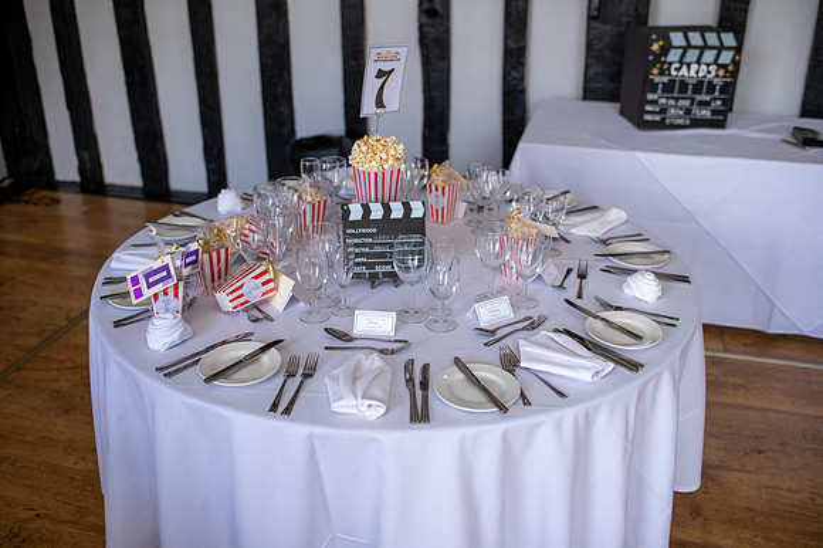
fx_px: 800
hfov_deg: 54.5
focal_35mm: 35
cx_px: 412
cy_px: 274
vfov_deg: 37.8
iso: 125
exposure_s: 1/100
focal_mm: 35
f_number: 2.5
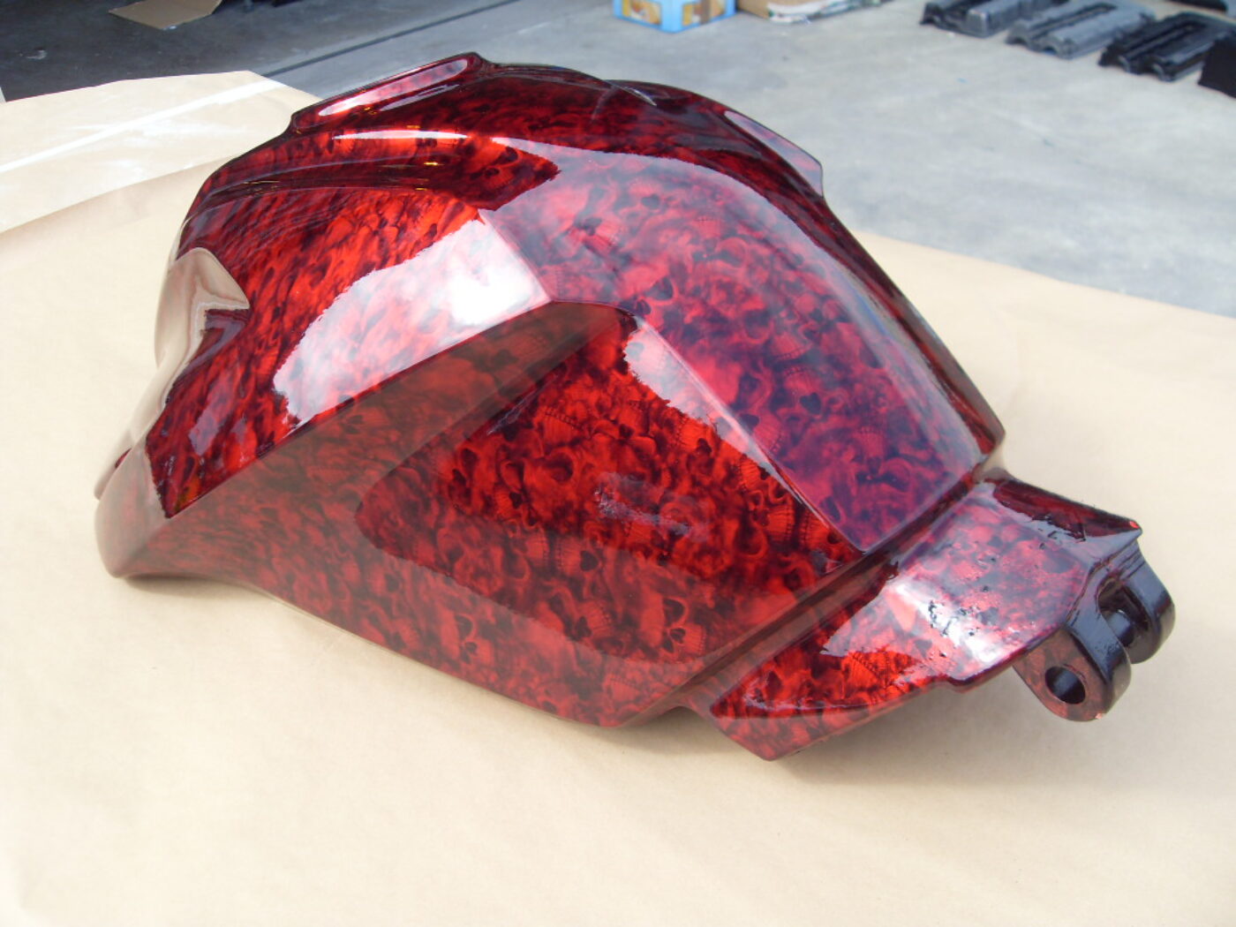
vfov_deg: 40.7
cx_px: 618
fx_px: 1250
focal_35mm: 35
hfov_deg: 52.6
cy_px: 464
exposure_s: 1/60
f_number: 7
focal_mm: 6.3
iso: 80
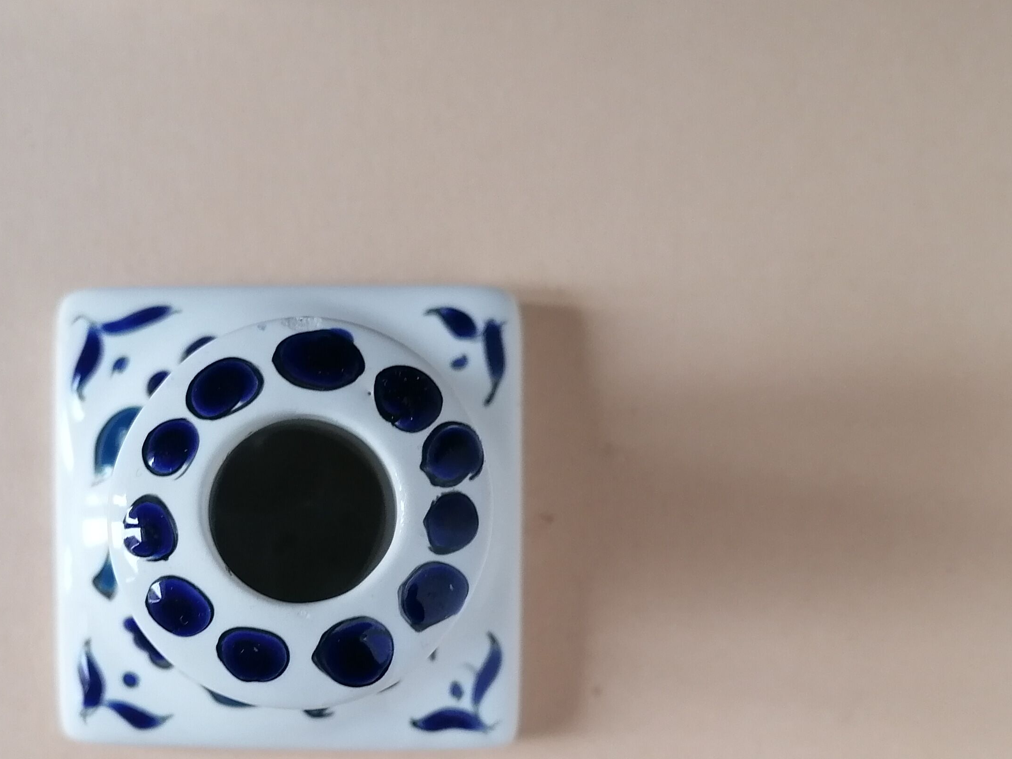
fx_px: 1462
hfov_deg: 37.3
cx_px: 257
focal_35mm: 50
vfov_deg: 28.8
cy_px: 543
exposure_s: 1/33.3
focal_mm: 4.75
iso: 125
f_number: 1.8
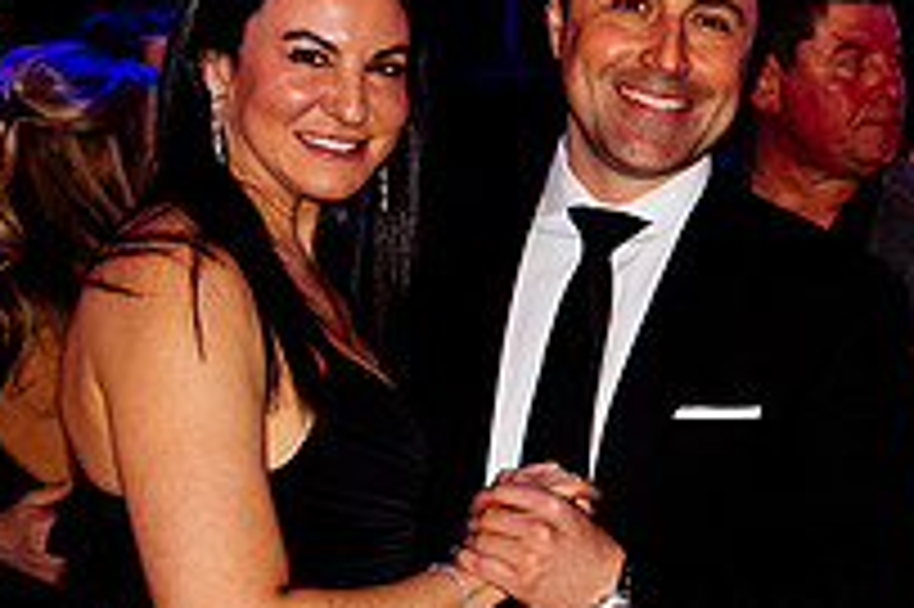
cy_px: 462
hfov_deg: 19.0
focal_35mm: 100
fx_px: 2537
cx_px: 1175
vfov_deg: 13.6
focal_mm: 35
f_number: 2.8
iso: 1000
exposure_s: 1/200
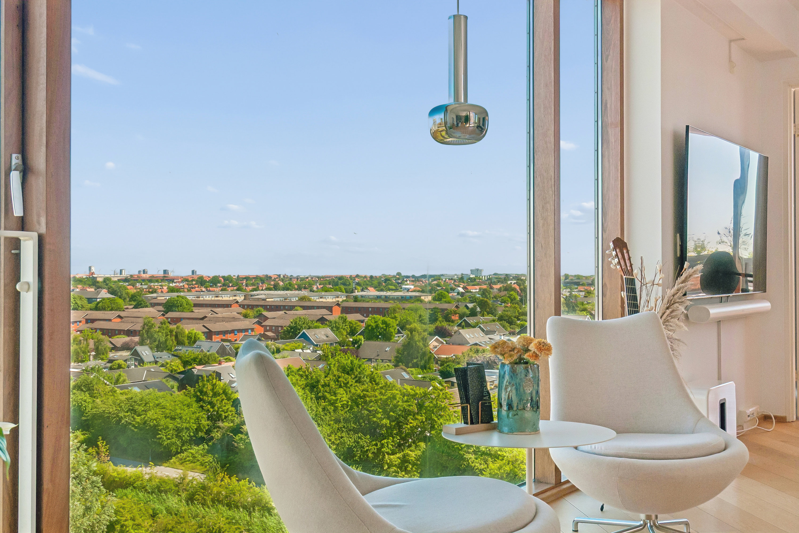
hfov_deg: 53.1
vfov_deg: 36.9
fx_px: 799
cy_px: 266
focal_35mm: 36
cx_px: 400
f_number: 10
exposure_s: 1/250
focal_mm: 24
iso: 200
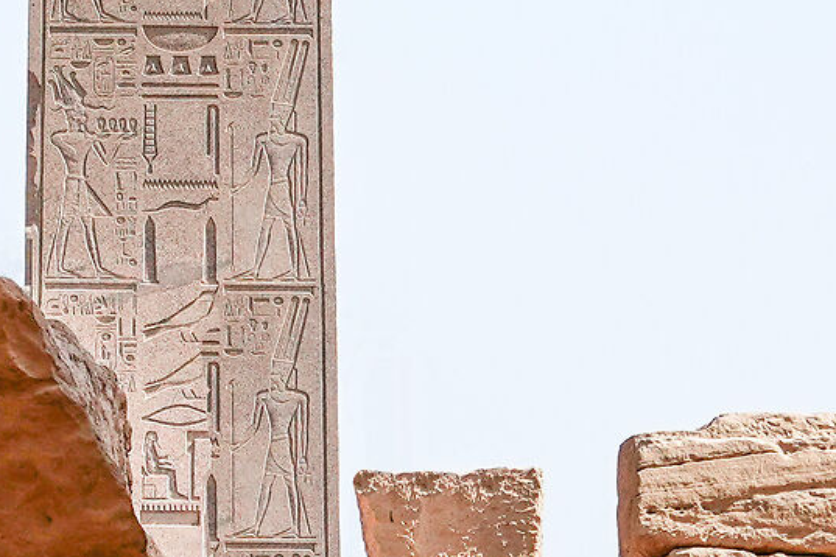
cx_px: 241
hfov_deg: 4.4
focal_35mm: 469
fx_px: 10890
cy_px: -589
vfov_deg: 2.9
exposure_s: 1/1500
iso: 320
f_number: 6.7
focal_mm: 70
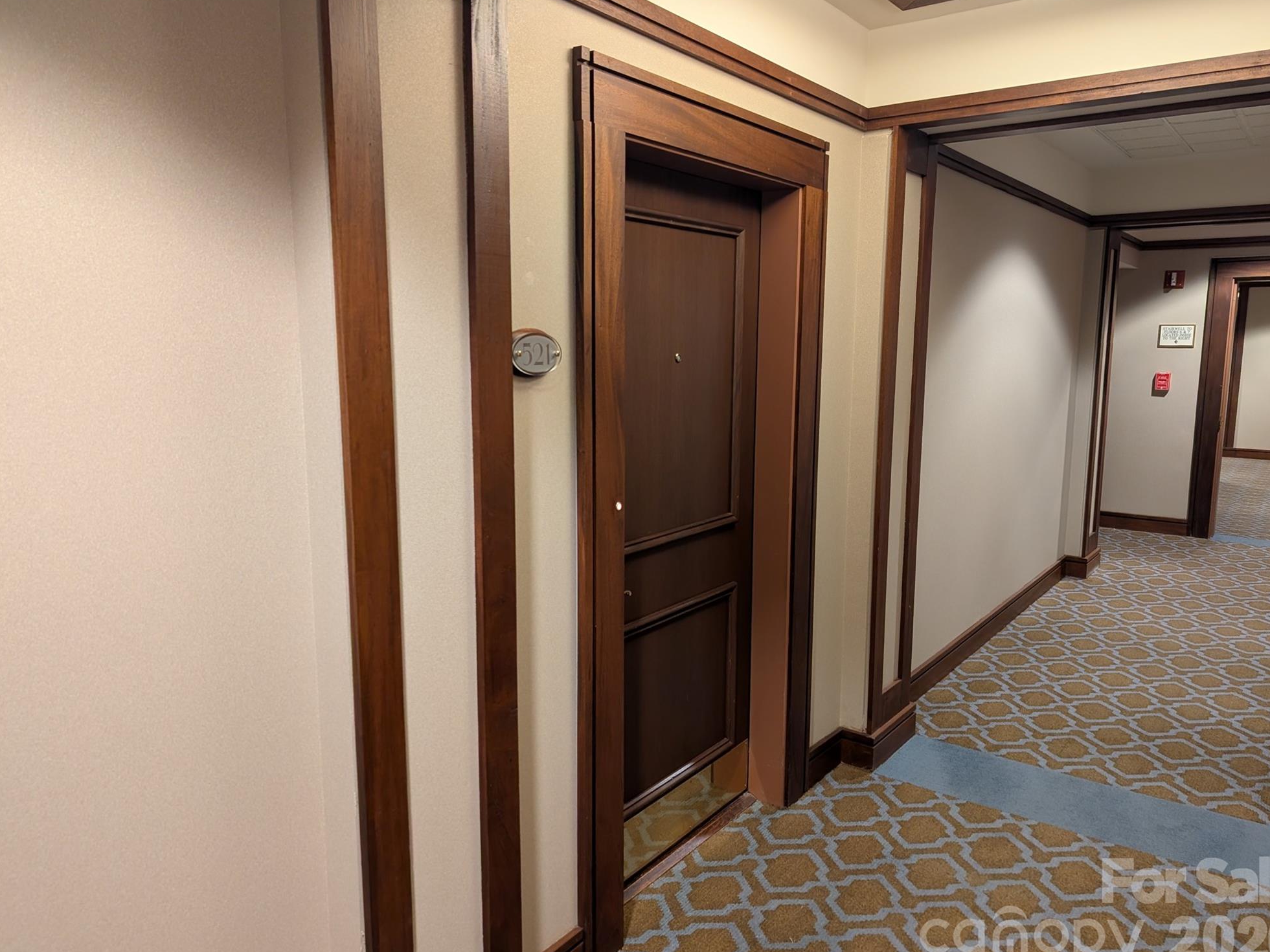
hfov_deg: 69.4
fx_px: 917
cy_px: 488
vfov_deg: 54.9
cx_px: 647
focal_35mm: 25
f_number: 1.68
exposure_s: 1/24
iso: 212
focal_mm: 6.9
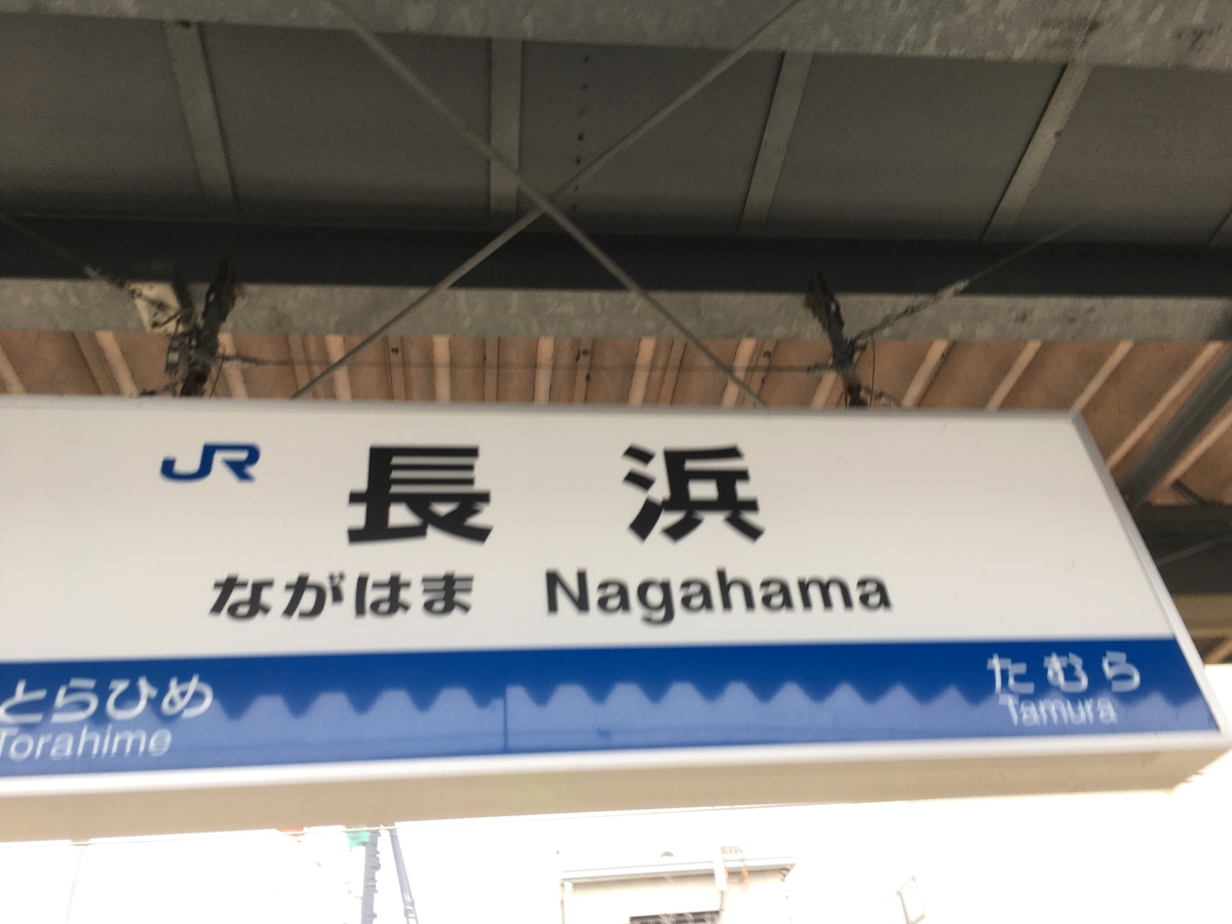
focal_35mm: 29
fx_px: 1032
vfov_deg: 48.2
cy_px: 462
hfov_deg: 61.7
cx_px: 616
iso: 25
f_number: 2.2
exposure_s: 1/60
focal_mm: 4.15
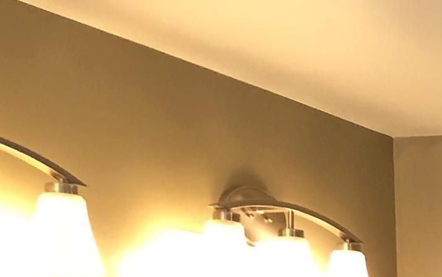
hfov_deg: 14.5
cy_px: 615
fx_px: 1494
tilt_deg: -5.6
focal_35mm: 124
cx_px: 836
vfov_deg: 9.6
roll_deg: -0.1
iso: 32
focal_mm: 4
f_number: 1.8
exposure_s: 1/30
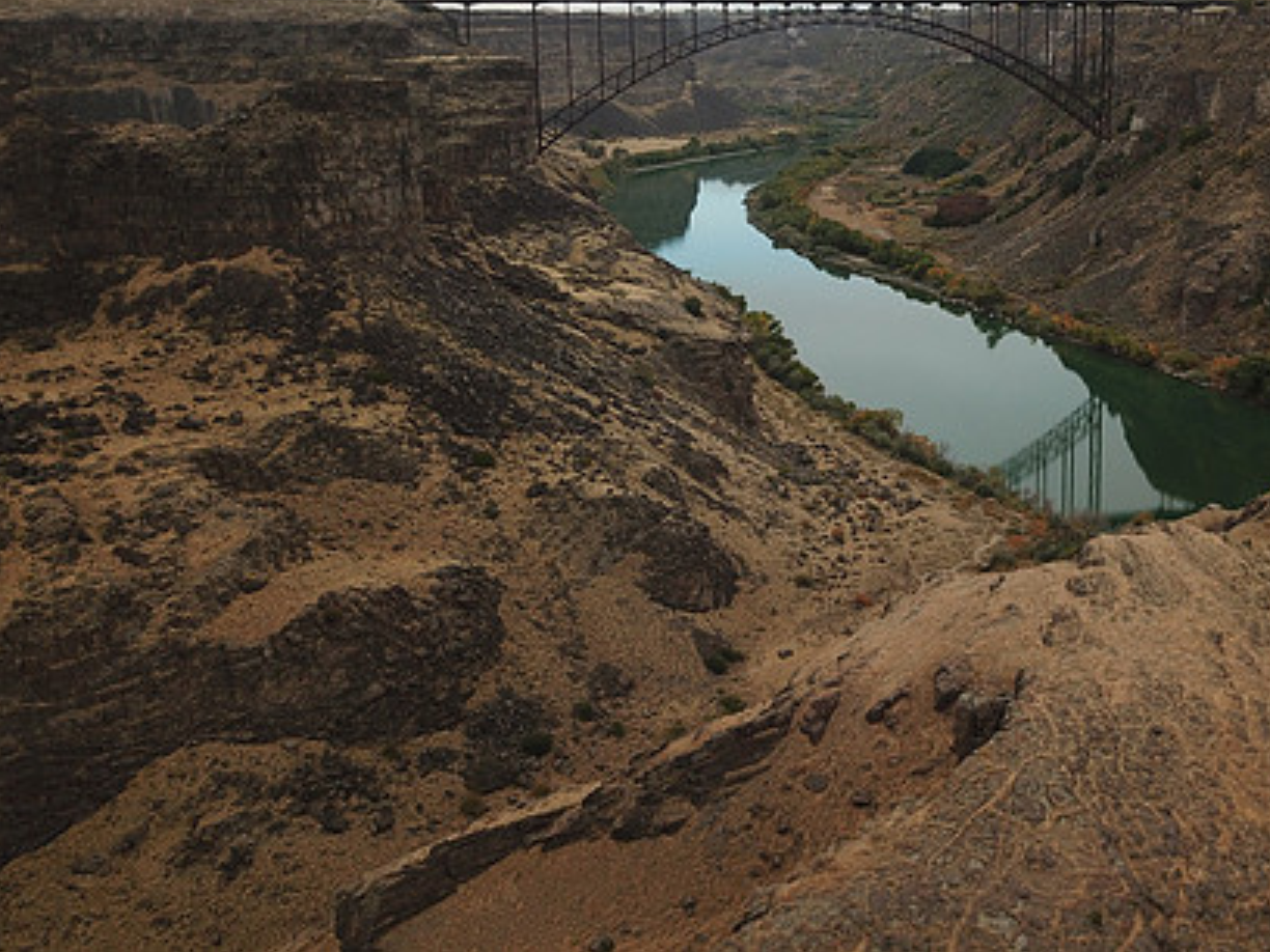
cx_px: 847
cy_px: 278
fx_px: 1357
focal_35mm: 37
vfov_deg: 38.0
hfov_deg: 49.3
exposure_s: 1/342
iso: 100
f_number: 2.2
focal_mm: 4.73
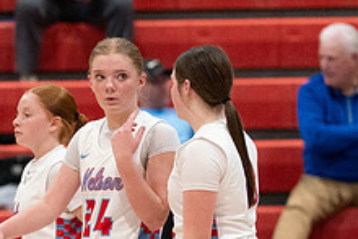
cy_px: 179
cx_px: 104
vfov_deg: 1.9
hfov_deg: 2.8
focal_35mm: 728
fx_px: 7244
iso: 5000
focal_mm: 200
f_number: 2.8
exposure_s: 1/1000
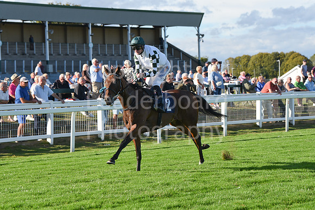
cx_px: 158
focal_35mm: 135
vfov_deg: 10.2
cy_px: 105
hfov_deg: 15.2
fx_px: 1181
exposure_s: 1/1250
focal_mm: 135
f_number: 6.3
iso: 400
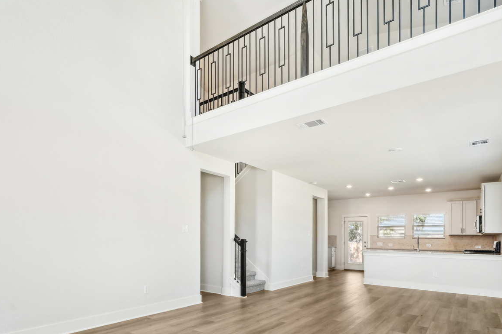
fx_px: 293
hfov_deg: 80.5
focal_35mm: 21
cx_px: 207
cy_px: 232
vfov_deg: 57.7
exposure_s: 1/50
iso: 800
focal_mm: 15
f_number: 8
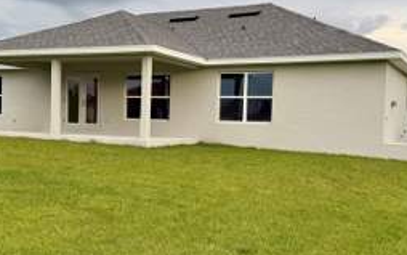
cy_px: 141
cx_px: 195
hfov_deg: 41.8
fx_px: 533
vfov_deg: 26.9
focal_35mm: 48
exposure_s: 1/571
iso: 80
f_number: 1.78
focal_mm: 6.76
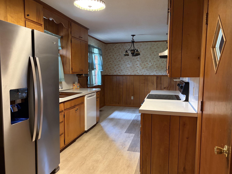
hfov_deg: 63.4
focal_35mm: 28
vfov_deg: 49.7
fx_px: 188
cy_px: 91
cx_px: 110
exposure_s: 1/40
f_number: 1.6
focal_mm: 5.96
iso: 400
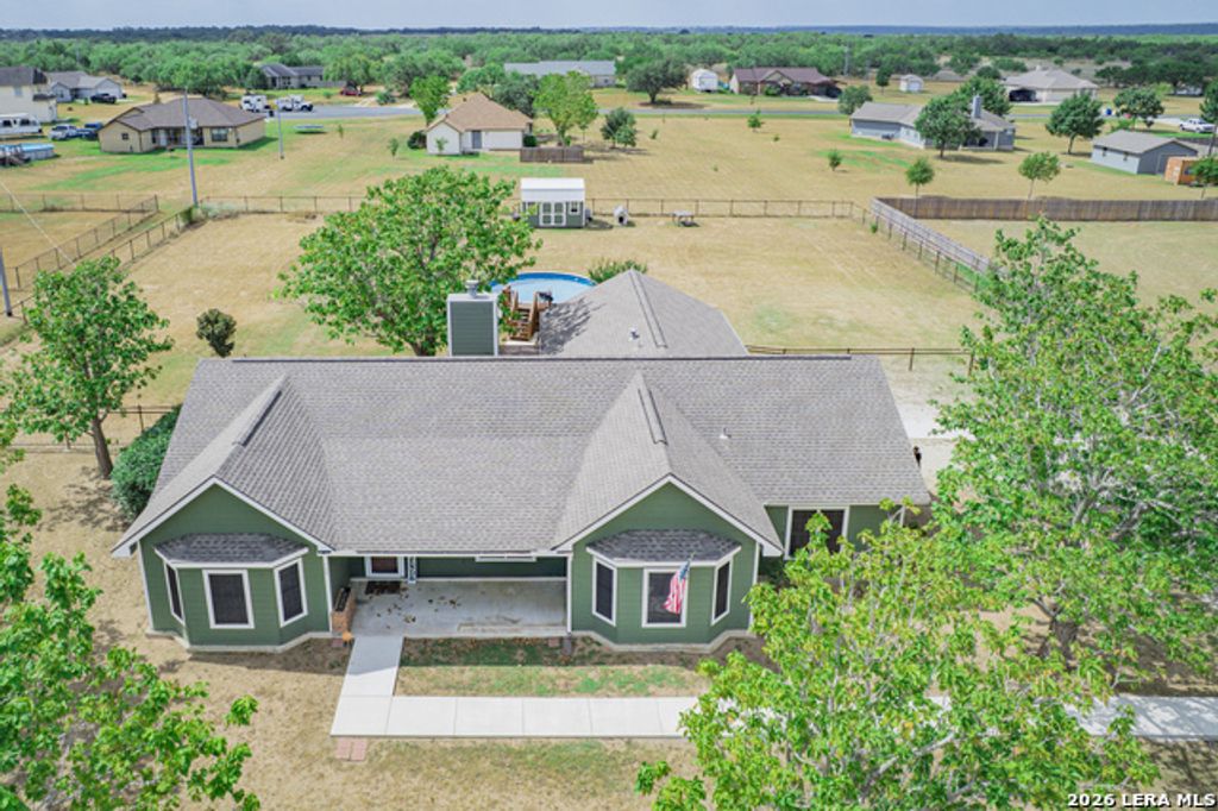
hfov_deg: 78.6
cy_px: 406
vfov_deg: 57.2
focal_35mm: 22
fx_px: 744
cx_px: 609
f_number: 2.8
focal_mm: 8.38
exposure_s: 1/2000
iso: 120
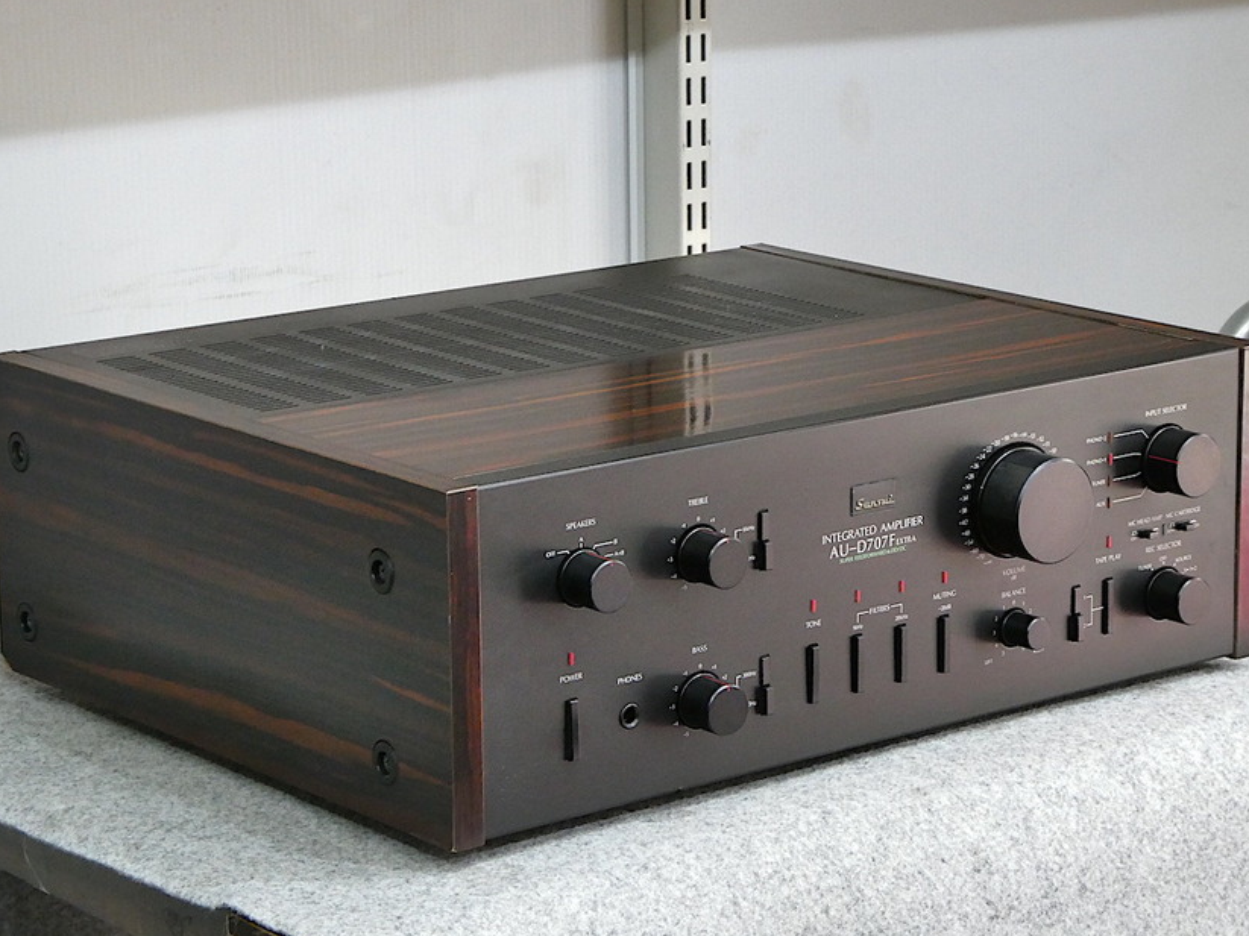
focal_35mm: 105
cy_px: 519
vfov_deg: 14.1
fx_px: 3788
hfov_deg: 18.7
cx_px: 627
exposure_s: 1/15
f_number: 6.3
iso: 400
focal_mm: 16.1
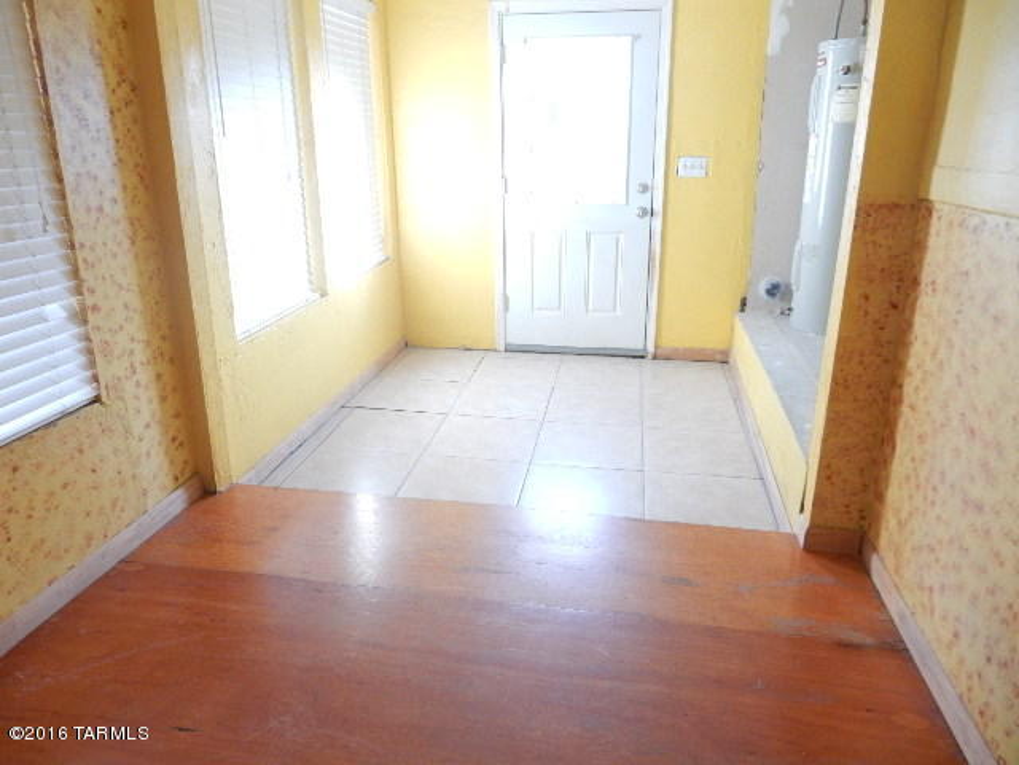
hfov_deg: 69.4
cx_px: 510
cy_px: 382
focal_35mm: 25
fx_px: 736
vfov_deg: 54.9
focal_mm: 4.5
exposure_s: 1/50
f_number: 3.7
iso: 400
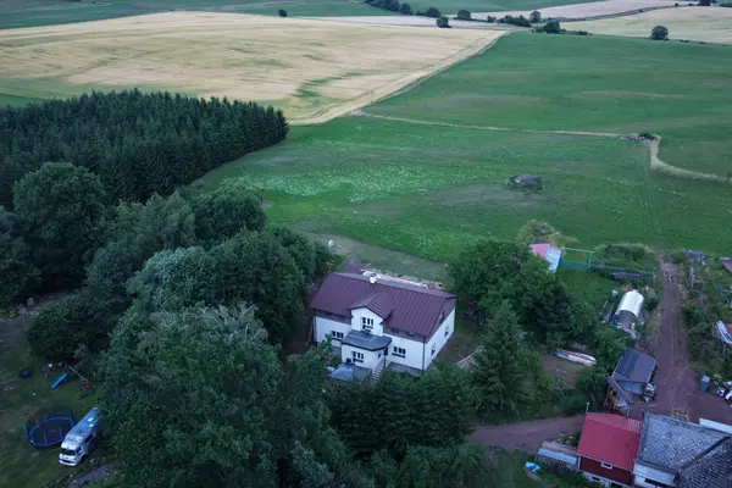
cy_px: 244
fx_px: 569
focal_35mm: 28
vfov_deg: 46.4
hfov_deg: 65.5
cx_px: 366
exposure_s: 1/15
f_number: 2.2
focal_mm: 14.45
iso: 400
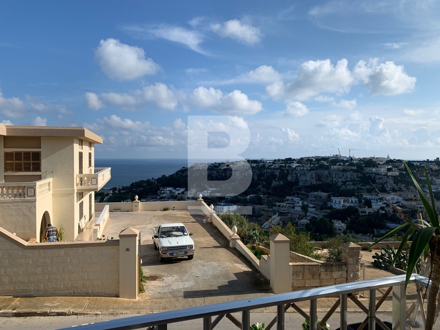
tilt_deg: -2.1
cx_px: 220
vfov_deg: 53.1
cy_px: 165
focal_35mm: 26
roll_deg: -1.0
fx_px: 330
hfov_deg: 67.3
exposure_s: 1/3086
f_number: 1.8
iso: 25
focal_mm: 4.25
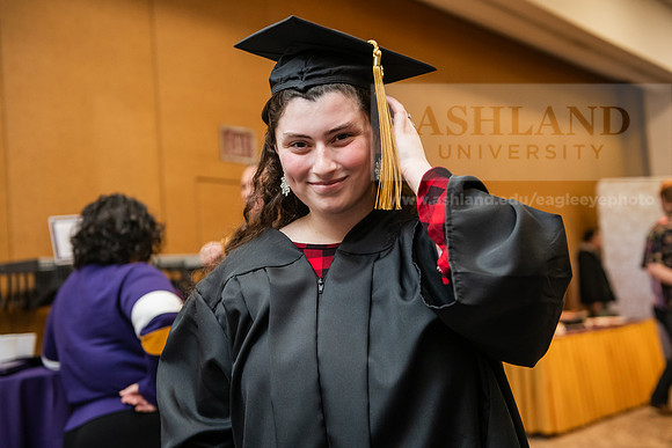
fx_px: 896
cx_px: 336
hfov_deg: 41.1
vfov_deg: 28.1
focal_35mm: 48
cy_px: 224
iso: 2000
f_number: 3.2
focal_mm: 48
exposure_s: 1/160
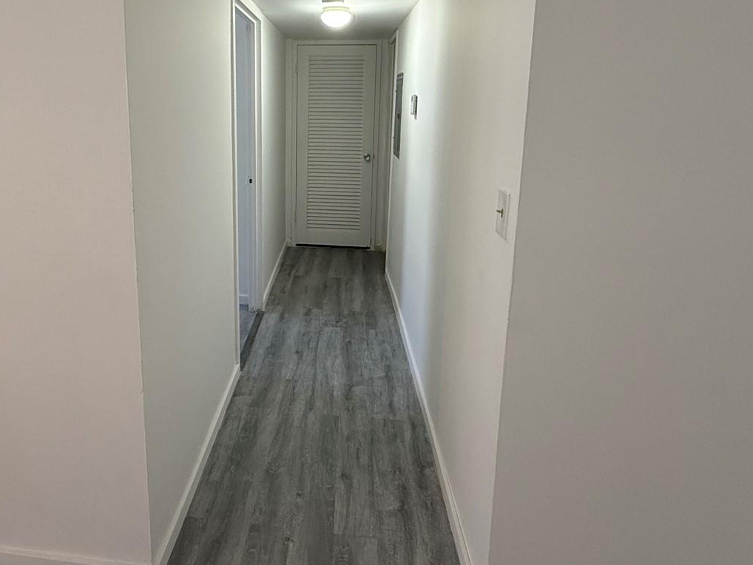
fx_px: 479
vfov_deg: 59.3
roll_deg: -0.7
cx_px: 292
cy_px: 176
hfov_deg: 75.3
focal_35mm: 22
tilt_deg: -8.4
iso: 200
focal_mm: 2.22
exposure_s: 1/120
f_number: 2.2
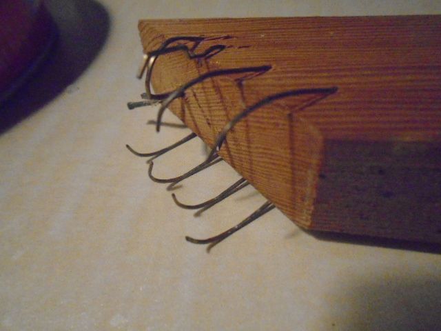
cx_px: 220
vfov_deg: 53.1
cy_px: 166
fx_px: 331
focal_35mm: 26
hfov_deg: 67.3
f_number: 3.2
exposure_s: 1/160
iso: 1600
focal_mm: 4.6
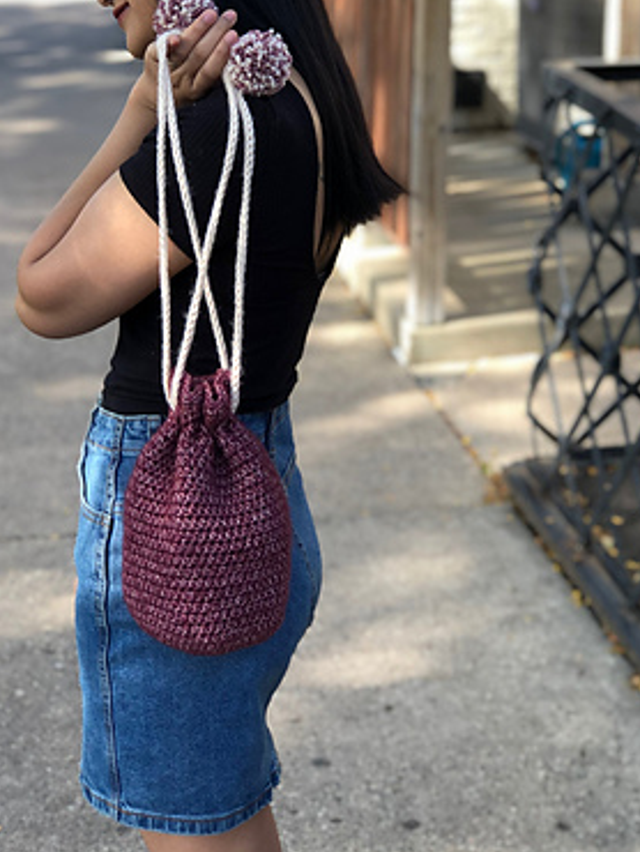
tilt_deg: -14.7
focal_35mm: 77
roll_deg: +1.3
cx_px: 257
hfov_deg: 19.1
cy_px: 309
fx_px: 1896
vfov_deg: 25.2
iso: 20
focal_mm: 6.6
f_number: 2.8
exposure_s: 1/60
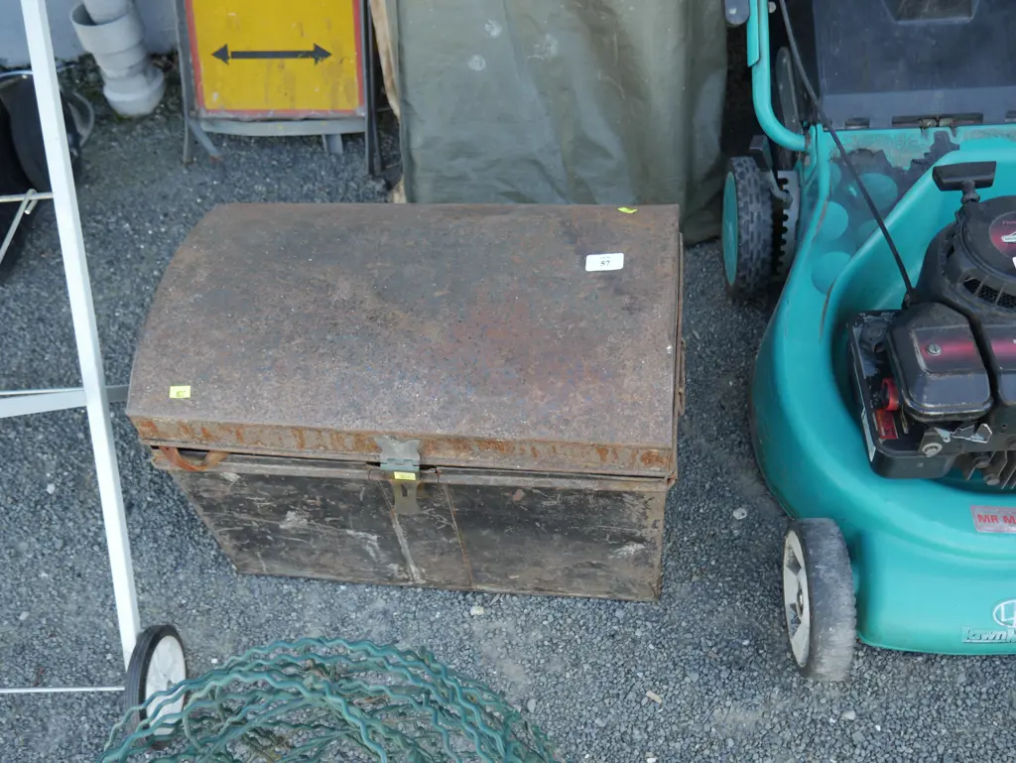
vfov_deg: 44.2
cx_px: 508
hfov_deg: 56.8
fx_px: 940
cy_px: 382
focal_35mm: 32
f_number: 3.6
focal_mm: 16
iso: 200
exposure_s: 1/125
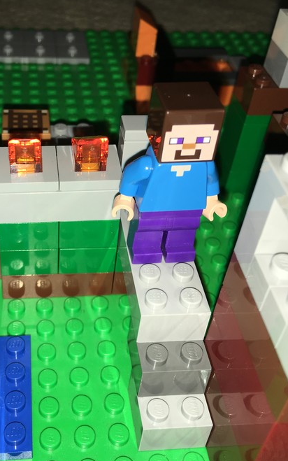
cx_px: 89
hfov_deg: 30.3
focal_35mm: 42
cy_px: 230
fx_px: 527
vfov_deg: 47.2
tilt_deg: -43.3
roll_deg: -4.3
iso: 25
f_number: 2.2
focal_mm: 4.15
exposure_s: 1/129
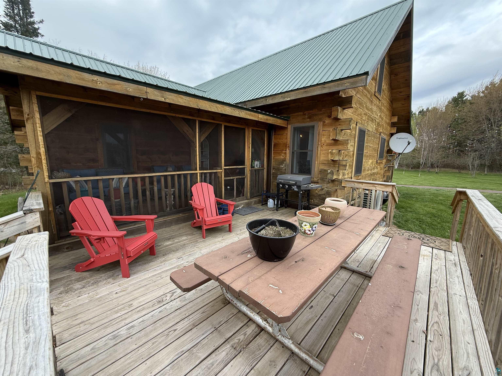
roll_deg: -1.6
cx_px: 251
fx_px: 203
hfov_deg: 102.1
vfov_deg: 85.7
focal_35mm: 14
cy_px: 188
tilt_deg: -9.1
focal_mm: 2.22
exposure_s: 1/163
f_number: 2.2
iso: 50
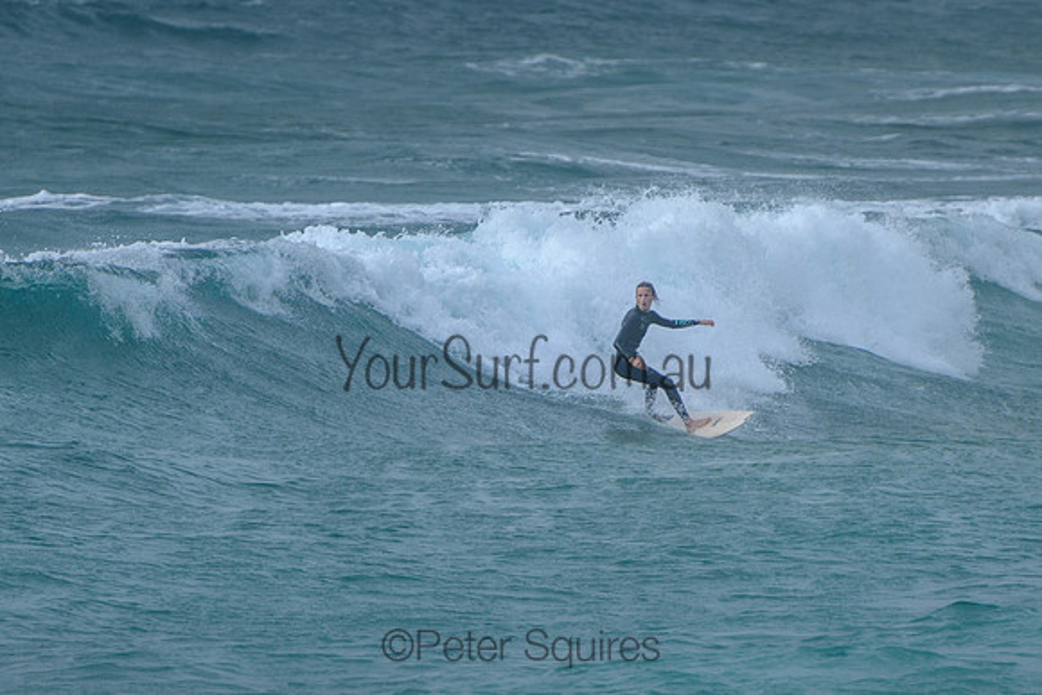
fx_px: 15932
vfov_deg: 2.5
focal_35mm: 550
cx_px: 552
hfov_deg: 3.7
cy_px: 393
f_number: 7.1
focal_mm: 400
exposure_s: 1/2000
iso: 500
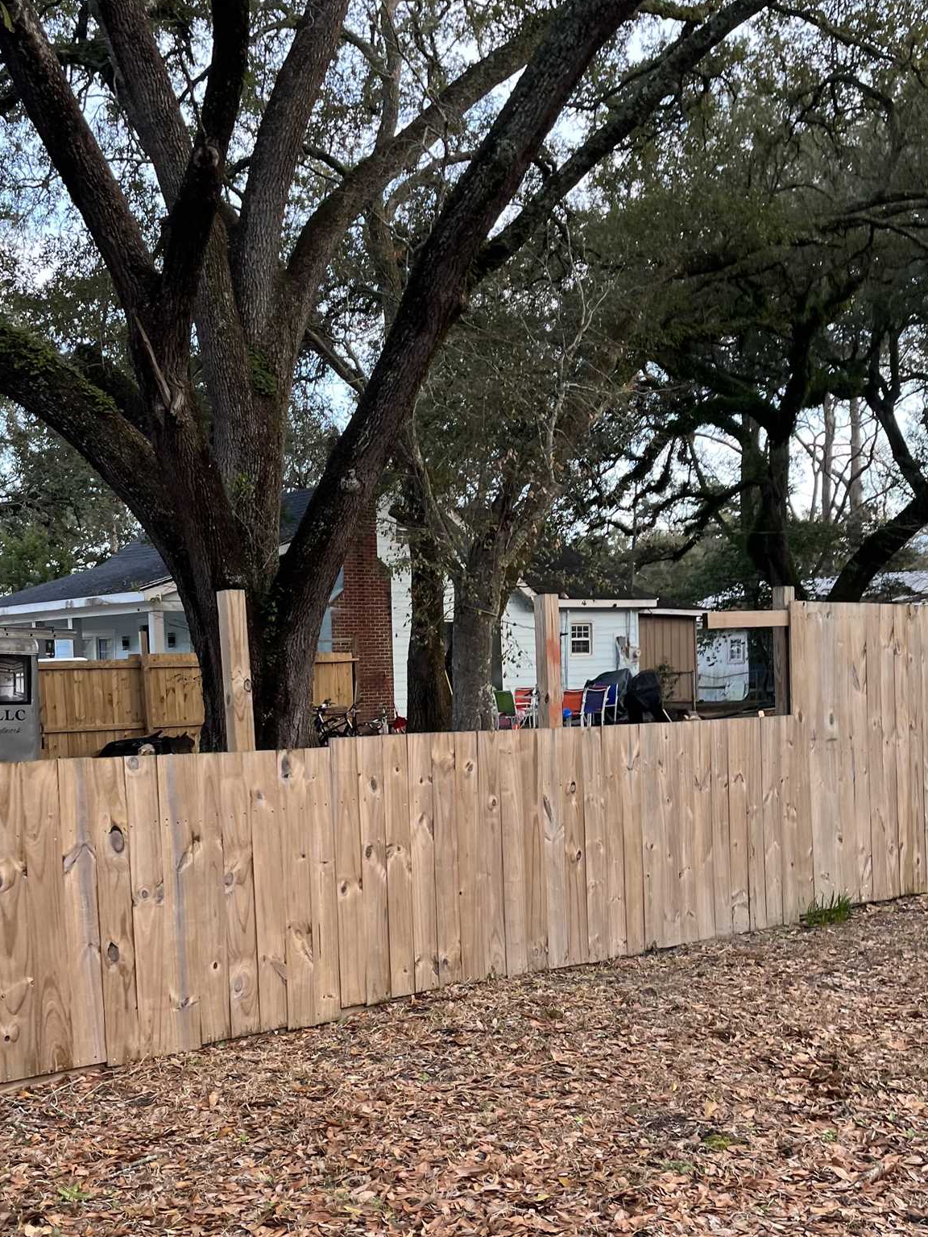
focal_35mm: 39
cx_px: 421
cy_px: 780
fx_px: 1394
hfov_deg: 36.8
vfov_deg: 47.4
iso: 50
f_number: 1.6
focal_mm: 5.1
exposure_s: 1/122
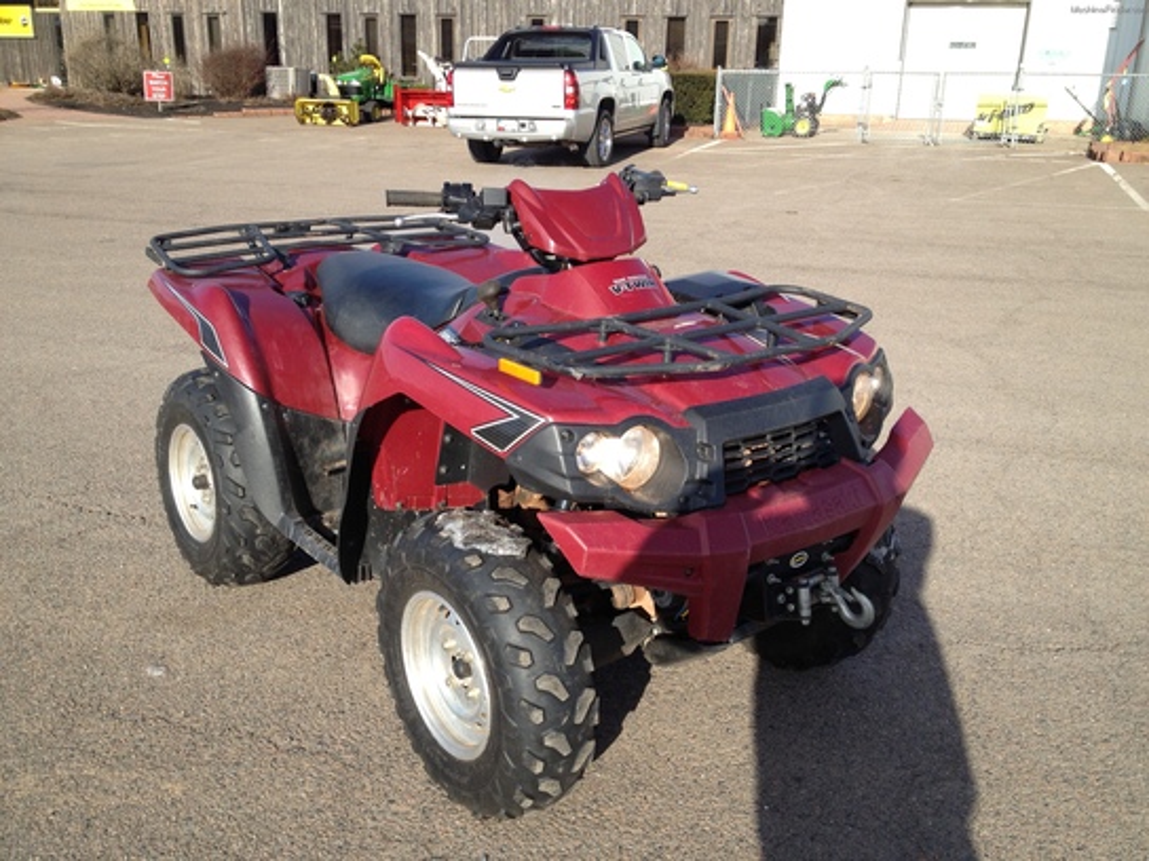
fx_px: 1162
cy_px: 430
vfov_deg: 40.7
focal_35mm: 35
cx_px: 574
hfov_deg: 52.6
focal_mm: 4.28
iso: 50
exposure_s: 1/1004
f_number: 2.4
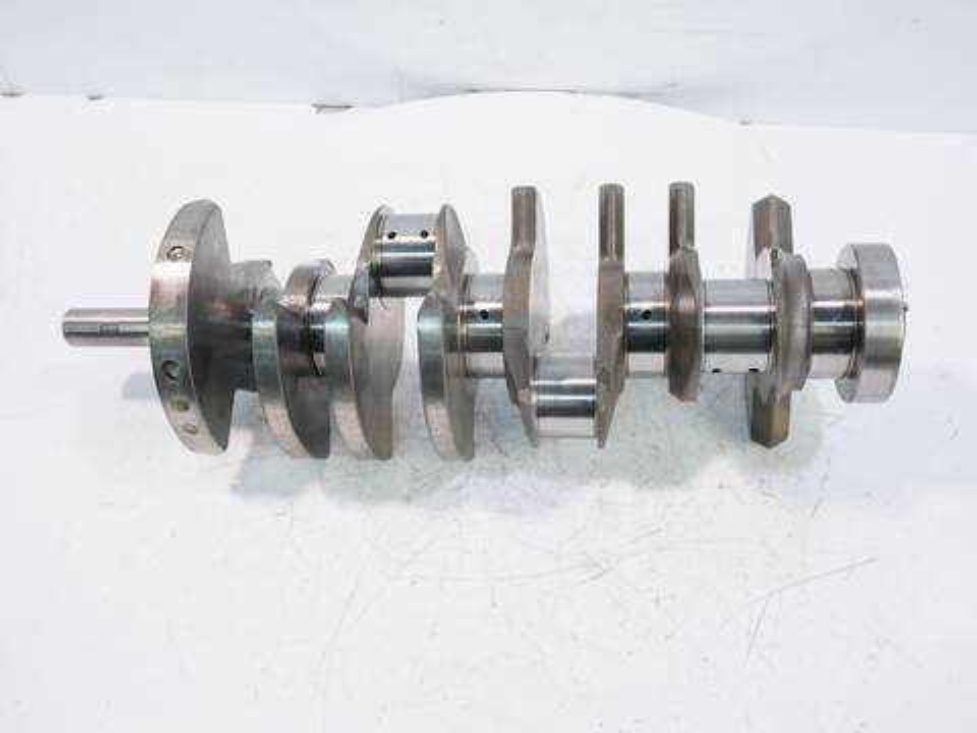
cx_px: 488
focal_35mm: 34
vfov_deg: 41.8
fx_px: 960
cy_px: 366
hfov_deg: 54.0
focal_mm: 17
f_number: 4
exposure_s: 1/60
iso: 250
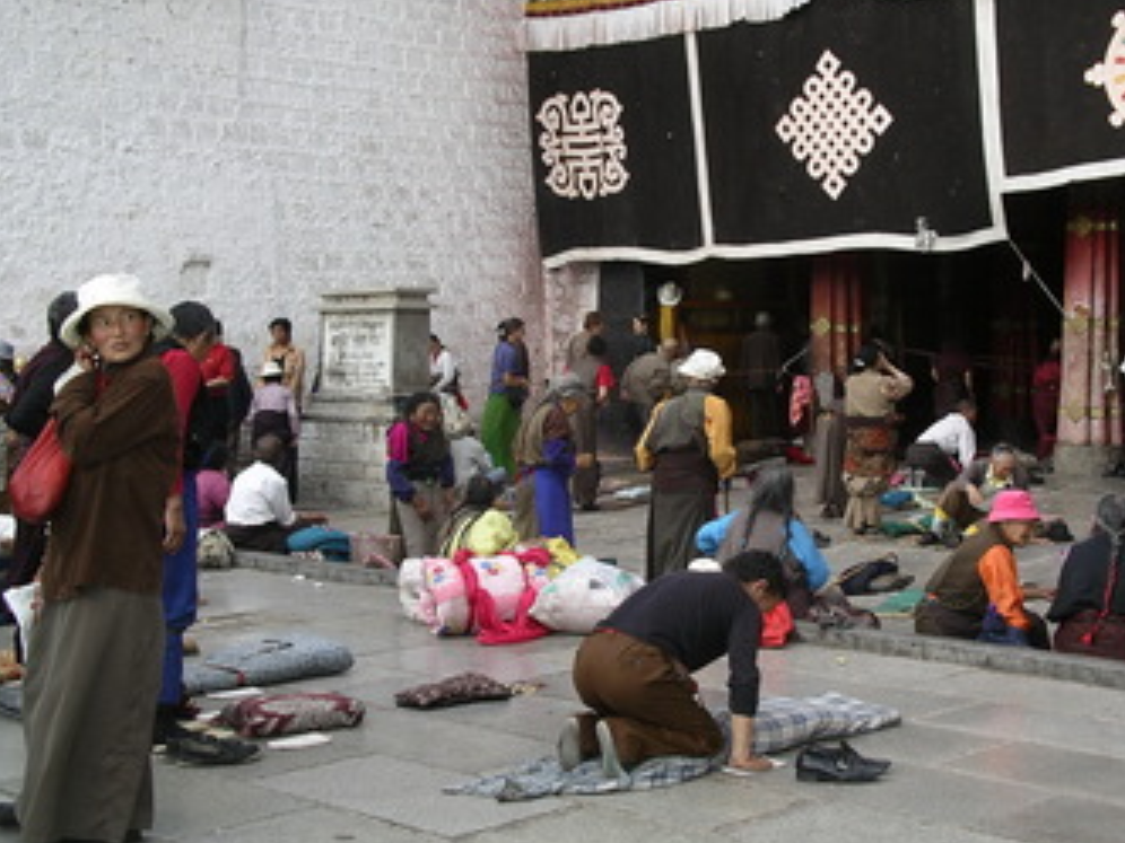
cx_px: 654
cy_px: 399
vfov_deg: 24.0
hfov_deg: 31.6
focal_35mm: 61
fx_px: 1982
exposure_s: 1/288
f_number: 3.5
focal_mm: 10.9
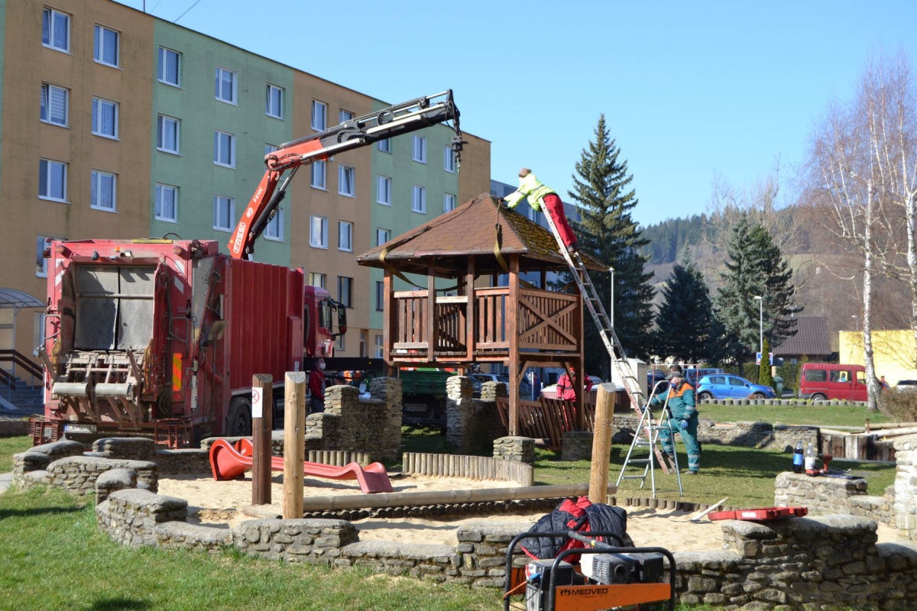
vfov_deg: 28.1
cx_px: 458
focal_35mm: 48
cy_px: 306
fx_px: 1223
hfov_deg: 41.1
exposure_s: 1/160
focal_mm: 32
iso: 100
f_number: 6.3
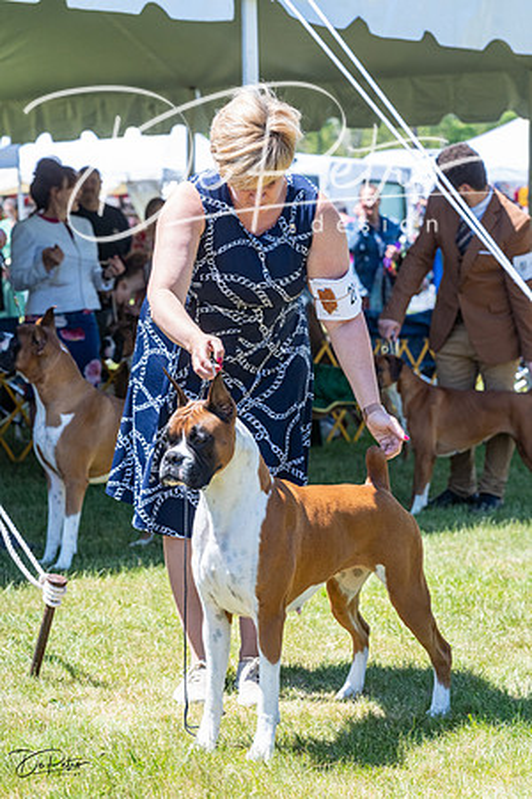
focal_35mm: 100
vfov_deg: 20.4
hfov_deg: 13.7
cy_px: 400
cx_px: 266
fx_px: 2216
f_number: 7.1
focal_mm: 100
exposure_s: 1/1600
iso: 1600
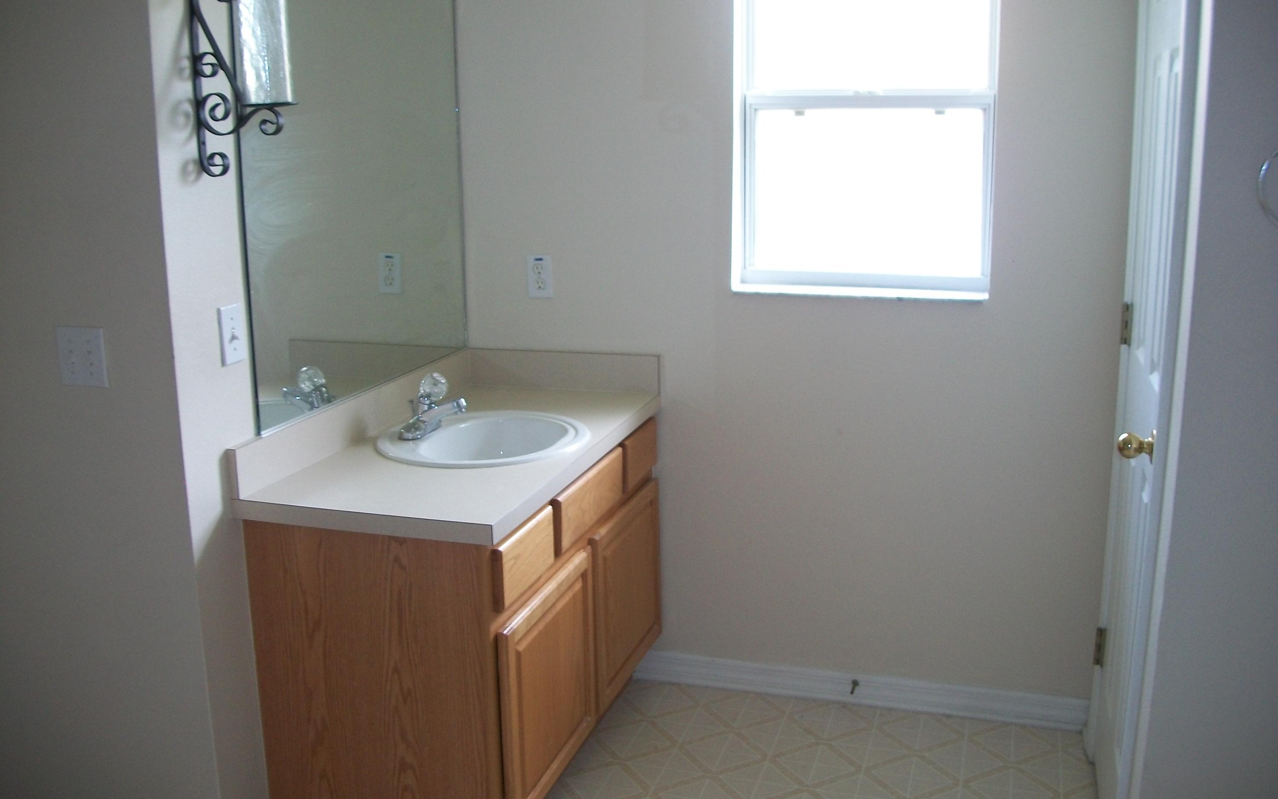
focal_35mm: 34
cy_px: 389
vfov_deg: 37.3
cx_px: 640
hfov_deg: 56.7
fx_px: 1184
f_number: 2.9
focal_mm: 5.7
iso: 80
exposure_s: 1/30
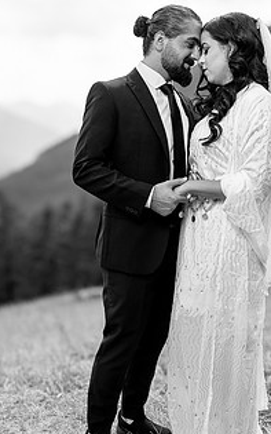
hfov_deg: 28.0
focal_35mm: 45
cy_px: 231
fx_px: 532
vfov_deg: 44.3
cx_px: 51
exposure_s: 1/1000
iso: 100
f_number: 2.8
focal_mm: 24
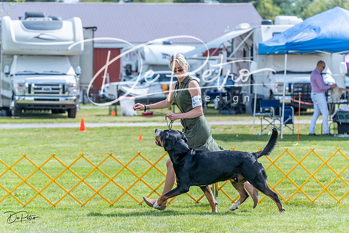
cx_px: 174
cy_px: 116
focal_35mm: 165
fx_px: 1600
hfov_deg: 12.4
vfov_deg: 8.3
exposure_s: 1/1600
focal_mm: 165
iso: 400
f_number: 5
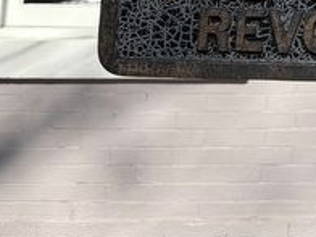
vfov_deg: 13.9
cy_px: -152
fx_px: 895
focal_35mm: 98
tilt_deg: +11.2
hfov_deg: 17.8
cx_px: 479
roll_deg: -0.2
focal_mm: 6.76
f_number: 1.78
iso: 80
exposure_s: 1/3425
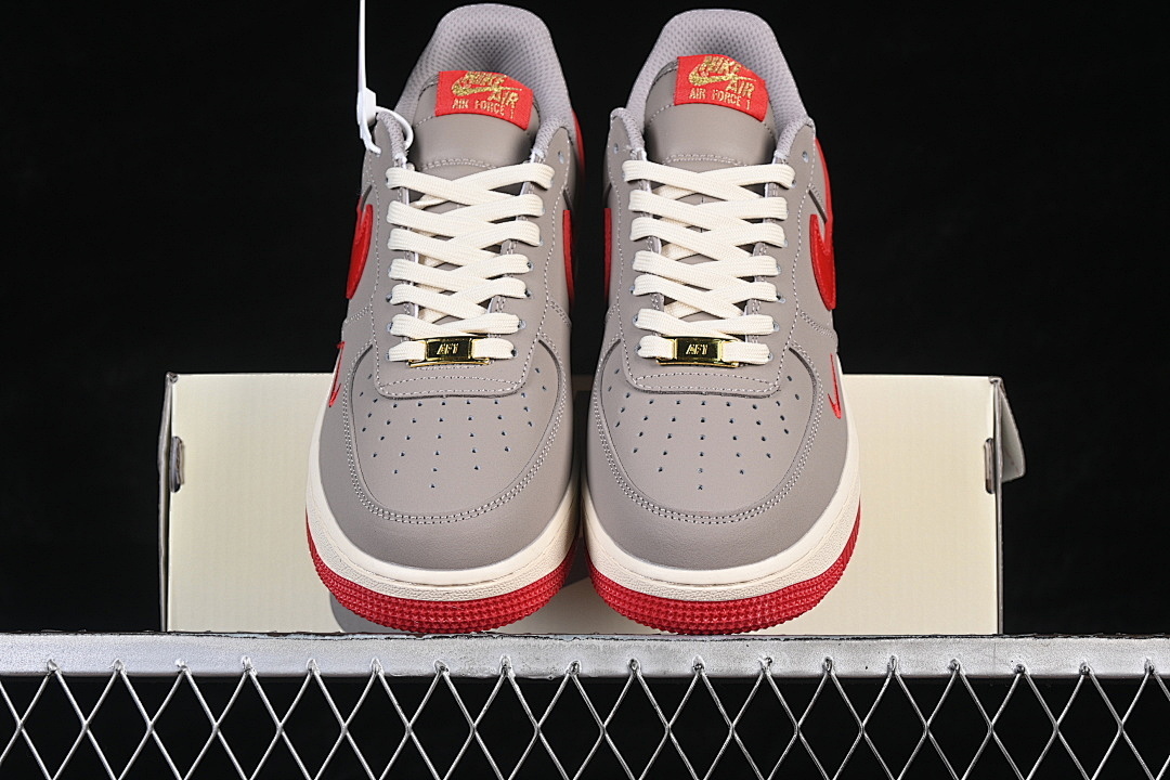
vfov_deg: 18.2
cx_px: 585
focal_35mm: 75
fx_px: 2437
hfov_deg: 27.0
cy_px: 390
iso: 160
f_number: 7.1
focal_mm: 50
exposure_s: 1/80
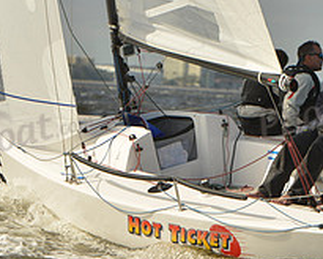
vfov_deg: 3.5
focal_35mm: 439
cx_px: 176
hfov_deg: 4.4
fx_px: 4197
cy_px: 40
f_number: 7.1
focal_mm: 165
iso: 200
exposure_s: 1/1250
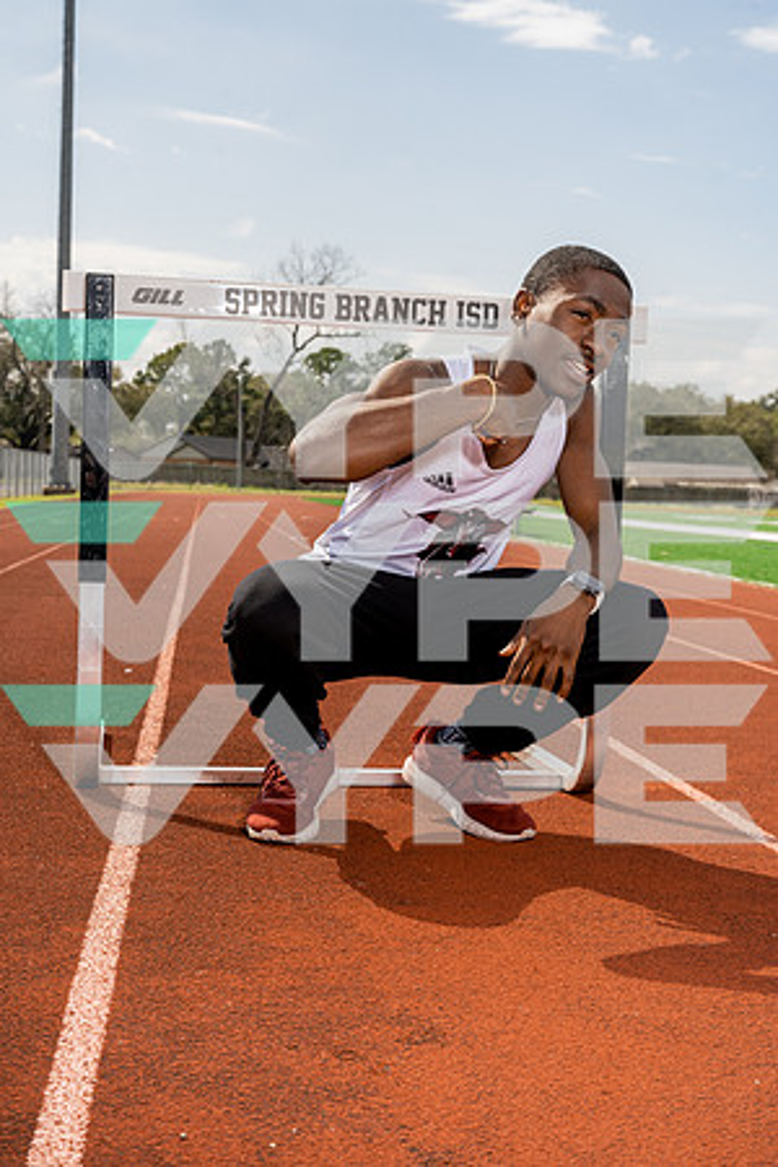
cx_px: 389
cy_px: 584
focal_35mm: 51
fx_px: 1653
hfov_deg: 26.5
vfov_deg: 38.9
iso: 100
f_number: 8
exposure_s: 1/250
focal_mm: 51
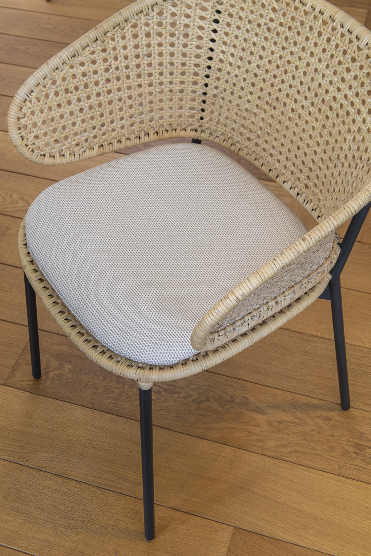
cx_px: 186
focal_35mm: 50
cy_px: 278
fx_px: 773
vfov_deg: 39.6
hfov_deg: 27.0
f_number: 11
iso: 100
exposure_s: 1/8
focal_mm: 50
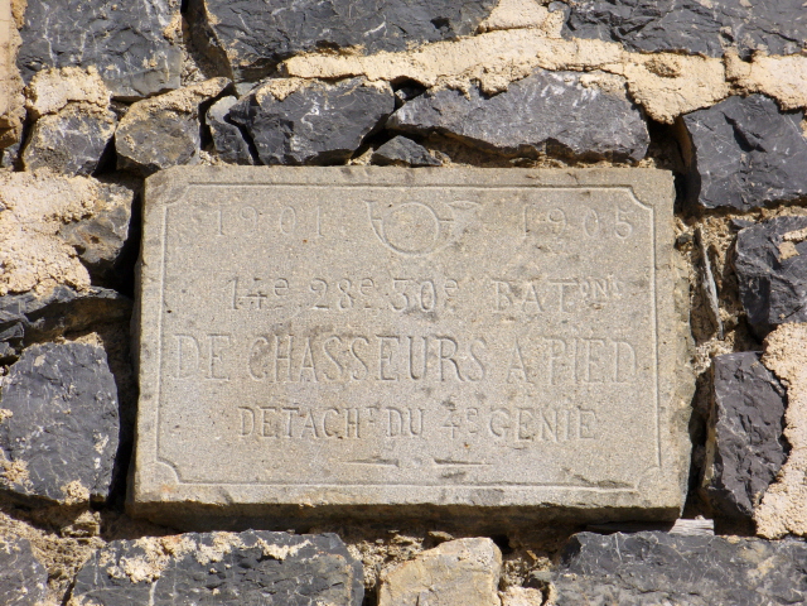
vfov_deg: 6.7
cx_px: 404
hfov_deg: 8.9
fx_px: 5175
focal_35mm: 222
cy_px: 303
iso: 80
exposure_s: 1/250
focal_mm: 36.6
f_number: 9
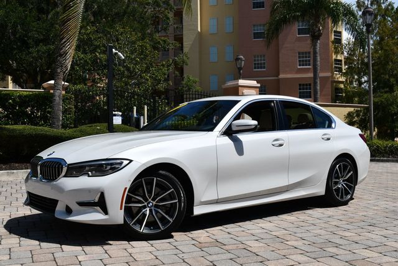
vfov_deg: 33.5
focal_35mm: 40
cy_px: 133
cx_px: 199
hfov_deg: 48.4
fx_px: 443
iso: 100
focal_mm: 20
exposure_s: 1/400
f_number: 10
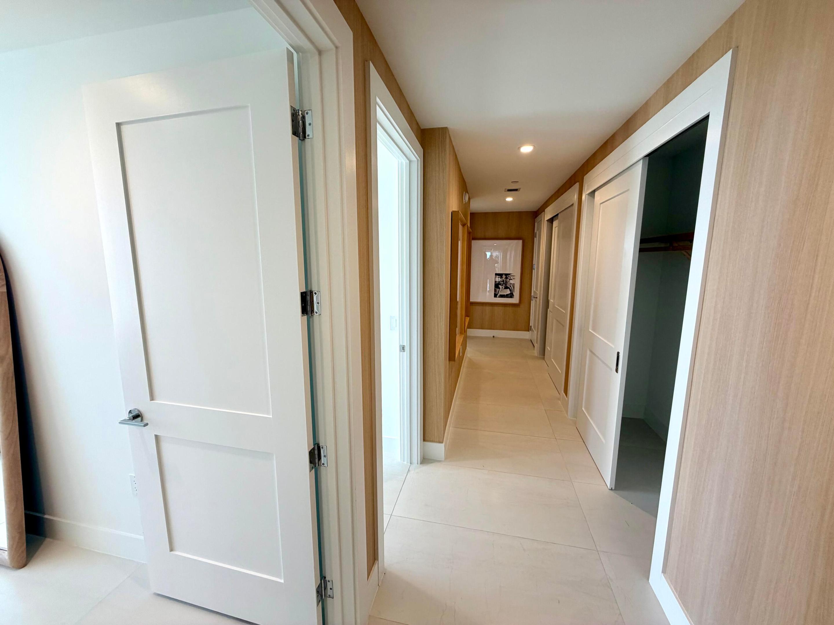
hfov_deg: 102.1
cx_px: 417
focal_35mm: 14
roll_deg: +0.4
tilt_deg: -9.4
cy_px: 312
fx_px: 337
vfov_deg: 85.7
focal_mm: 2.22
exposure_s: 1/113
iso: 80
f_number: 2.2
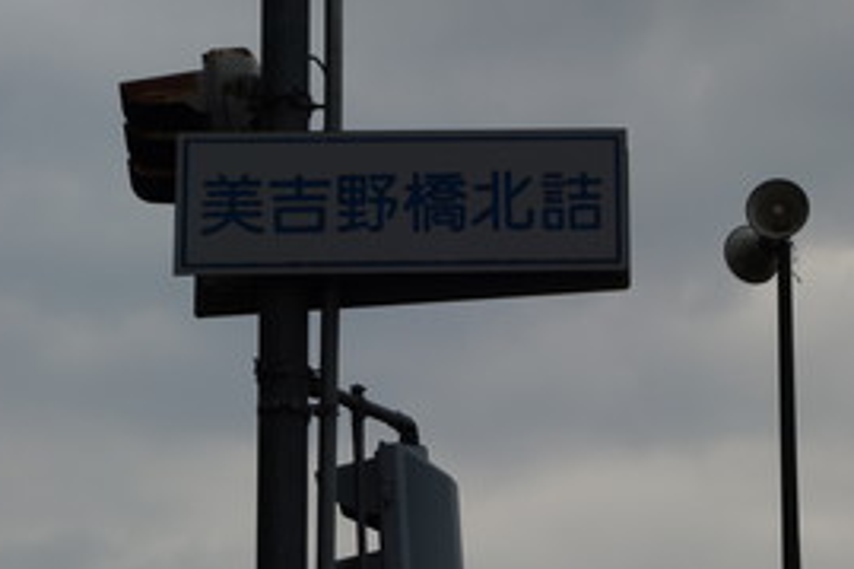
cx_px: 464
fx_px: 3651
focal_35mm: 154
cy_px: 267
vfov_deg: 8.9
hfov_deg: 13.3
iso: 125
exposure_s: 1/250
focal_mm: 34.25
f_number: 5.6
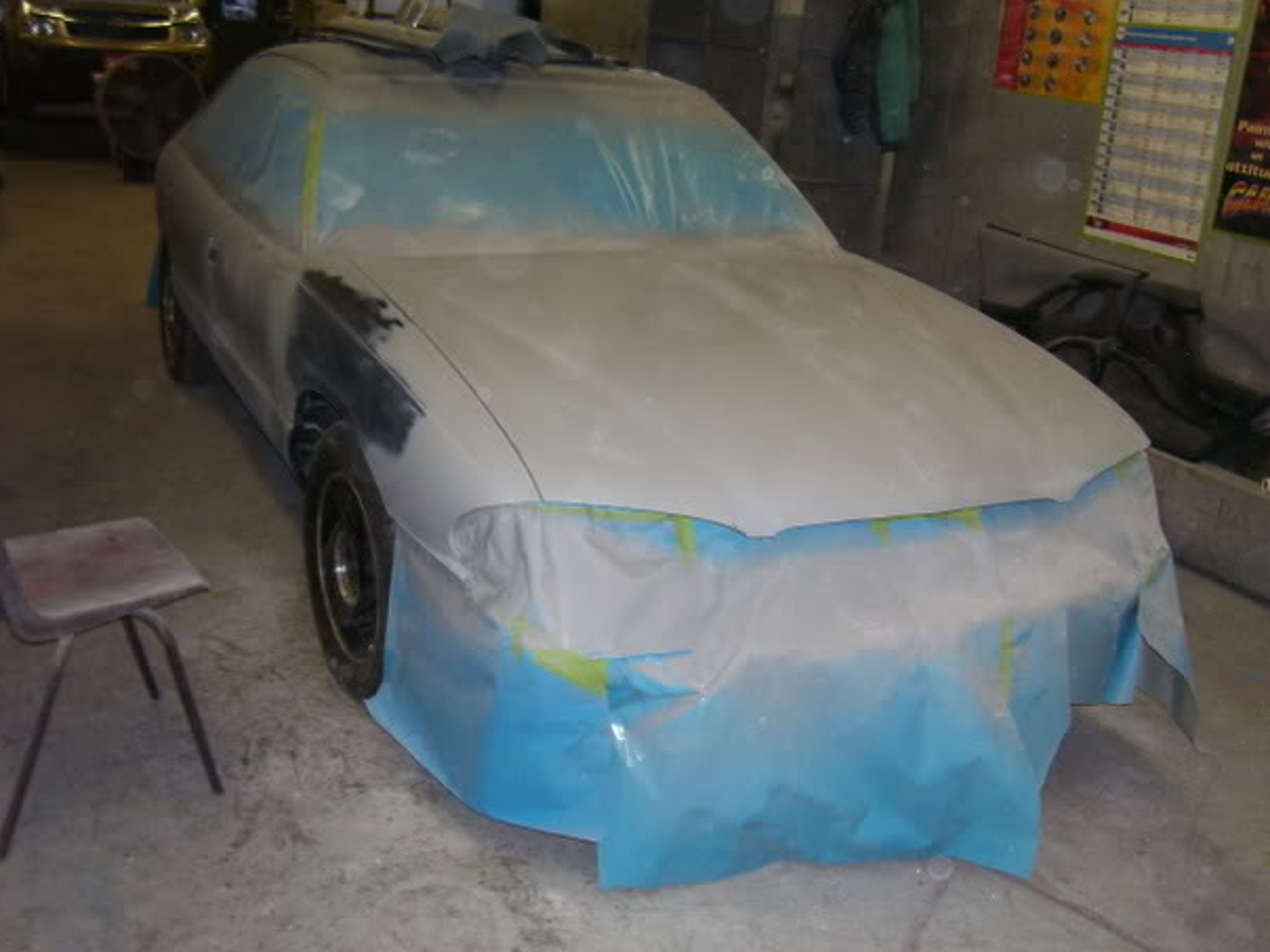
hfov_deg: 51.3
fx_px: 1321
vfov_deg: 39.6
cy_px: 498
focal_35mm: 36
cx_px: 662
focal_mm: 5.6
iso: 80
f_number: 2.7
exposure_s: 1/60
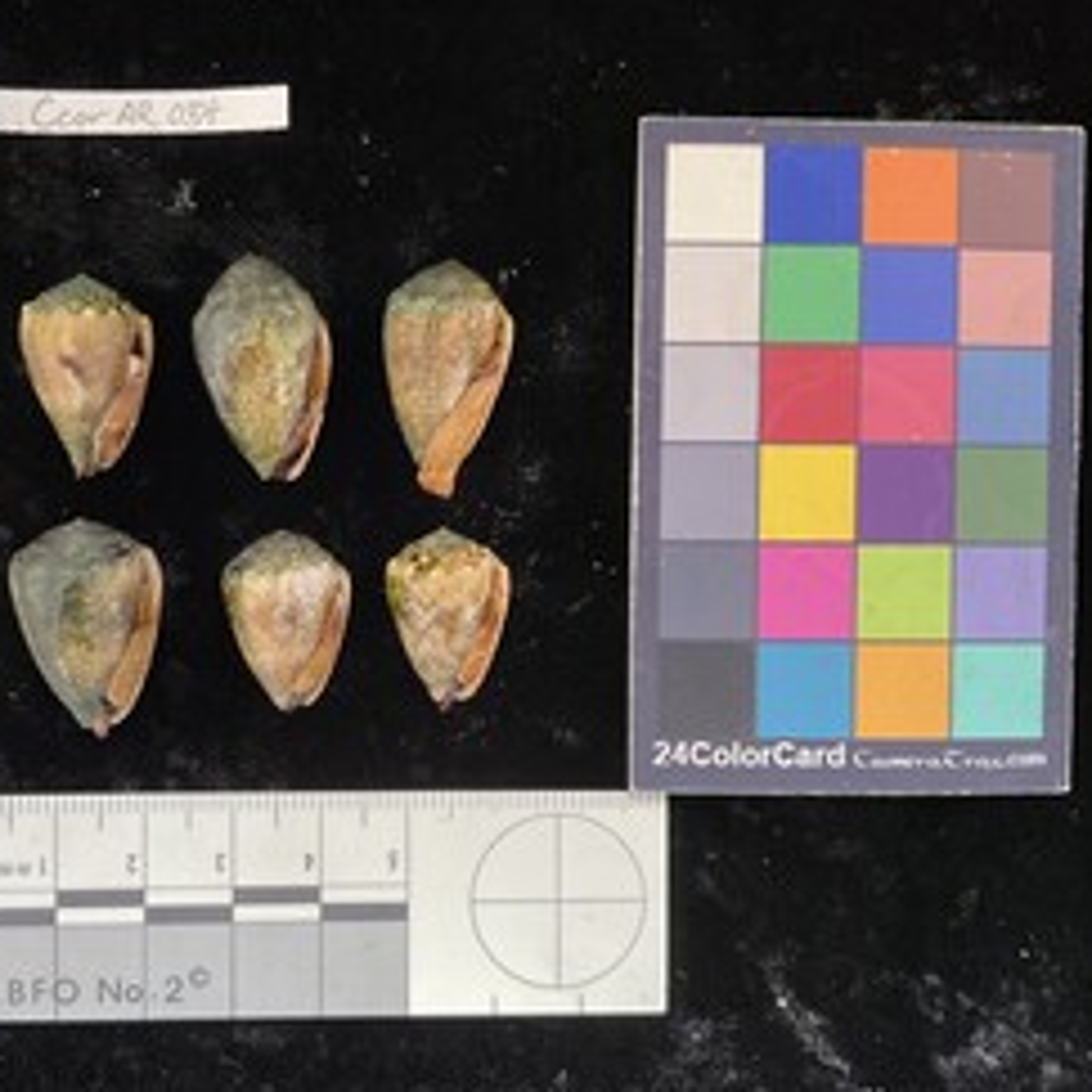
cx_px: 360
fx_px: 1321
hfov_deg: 44.2
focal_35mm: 37
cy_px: 546
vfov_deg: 44.9
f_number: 1.8
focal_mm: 3
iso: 100
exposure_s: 1/60
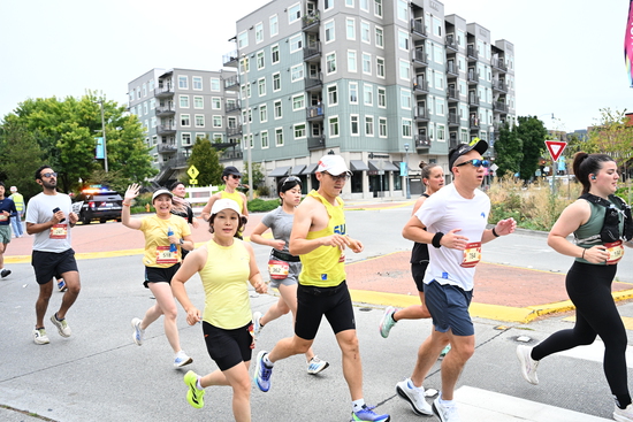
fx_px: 563
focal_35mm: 32
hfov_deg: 58.7
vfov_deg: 41.1
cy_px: 211
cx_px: 316
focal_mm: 32
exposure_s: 1/800
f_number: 4
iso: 2000
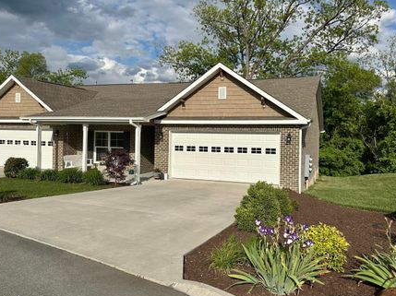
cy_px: 142
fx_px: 320
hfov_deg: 63.4
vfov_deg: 49.7
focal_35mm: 28
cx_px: 217
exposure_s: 1/7576
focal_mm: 6.86
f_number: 1.78
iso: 80
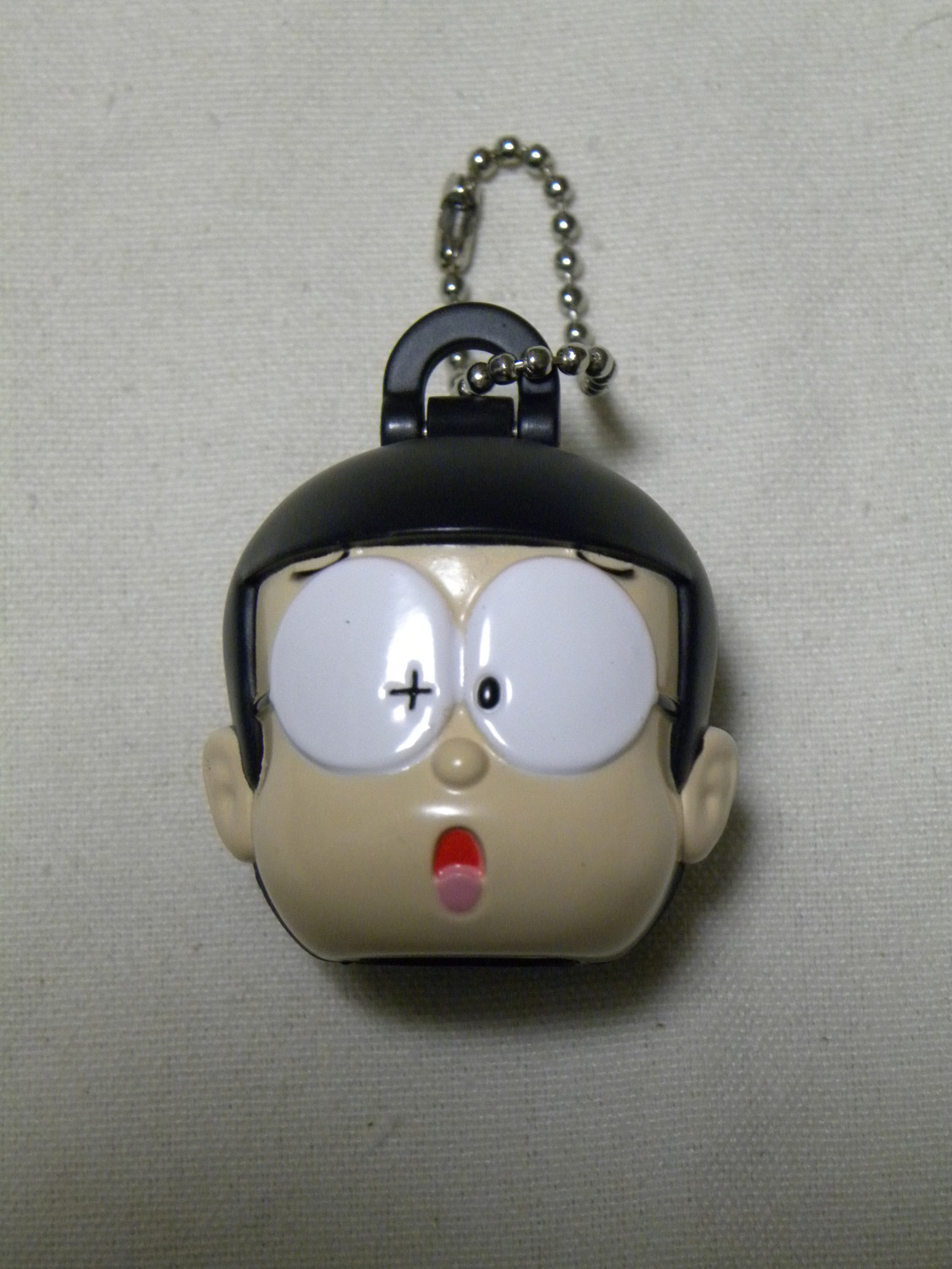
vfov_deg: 23.0
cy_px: 634
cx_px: 476
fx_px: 3117
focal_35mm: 85
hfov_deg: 17.4
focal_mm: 15.1
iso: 400
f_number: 4
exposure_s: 1/25.1
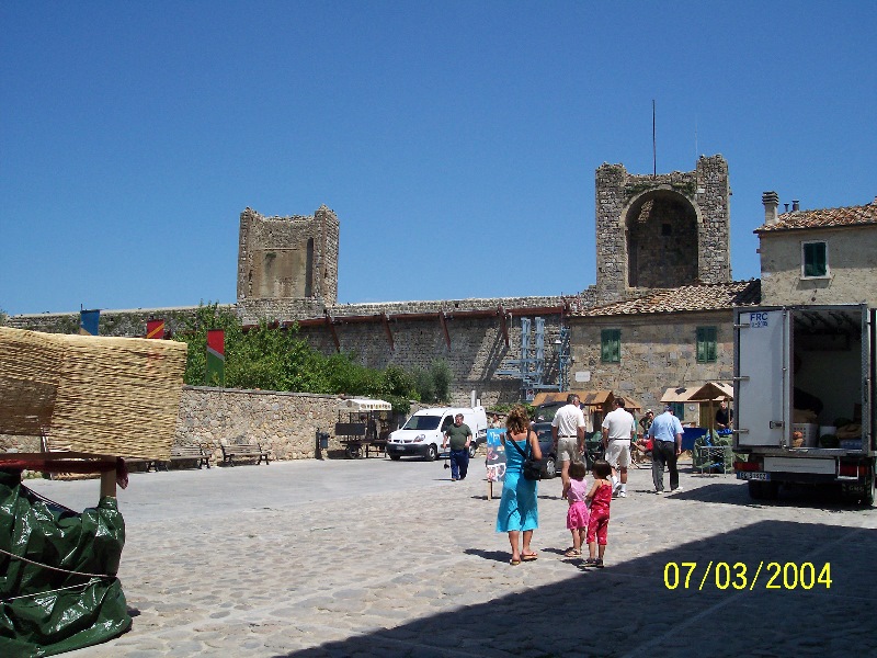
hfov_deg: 49.0
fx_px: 963
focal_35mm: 38
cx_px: 438
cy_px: 329
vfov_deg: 37.7
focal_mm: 8
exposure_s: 1/1000
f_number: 4.8
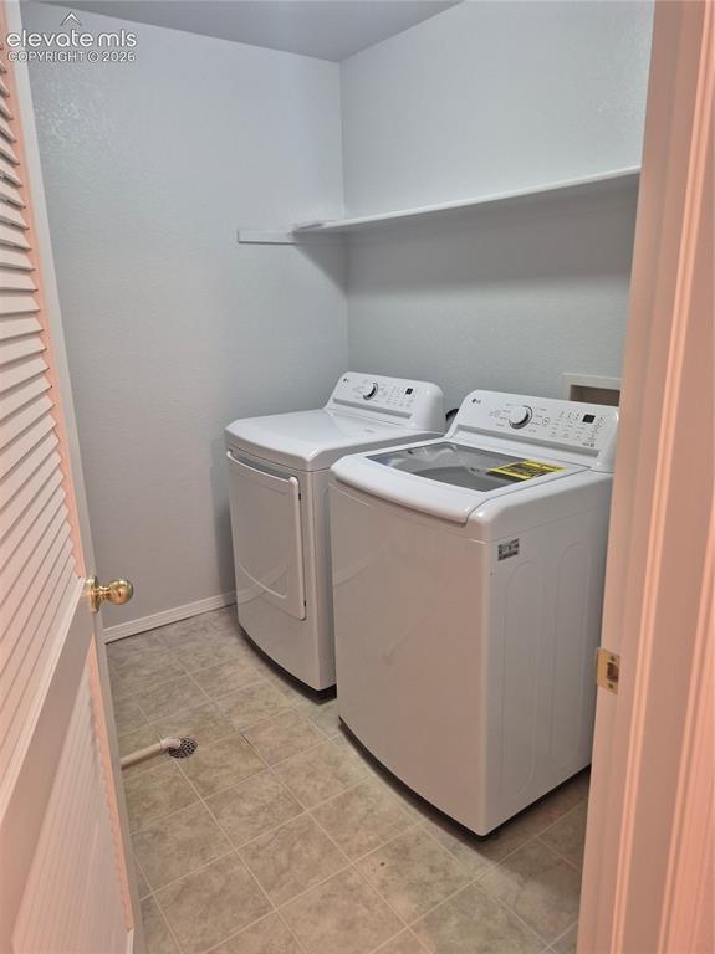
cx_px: 358
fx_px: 634
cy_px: 477
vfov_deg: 74.0
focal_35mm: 23
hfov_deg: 58.8
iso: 400
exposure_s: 1/120
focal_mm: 5.4
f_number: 1.8
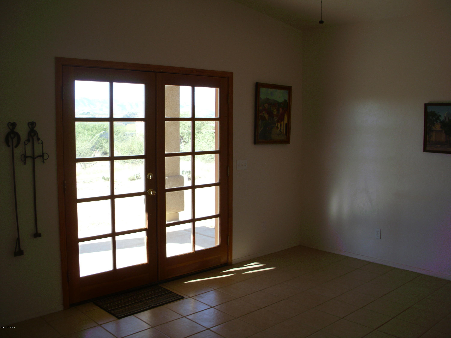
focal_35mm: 38
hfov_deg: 49.0
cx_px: 226
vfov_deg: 37.7
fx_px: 495
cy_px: 169
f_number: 2.9
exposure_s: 1/107
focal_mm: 6.3
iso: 50
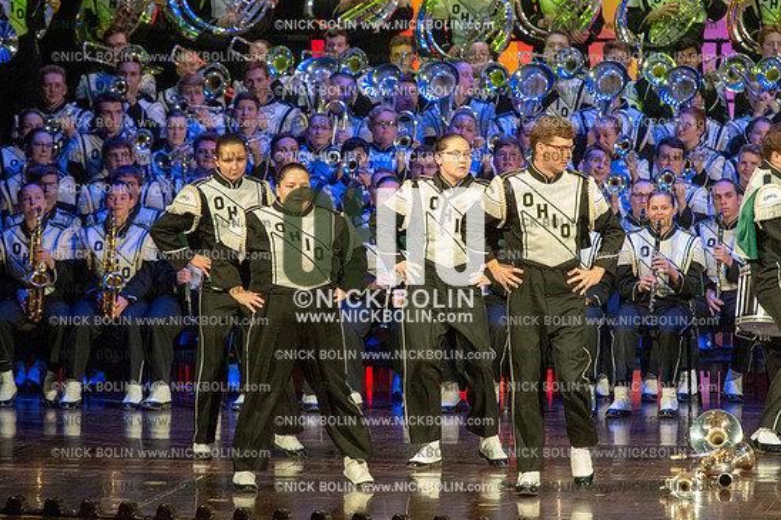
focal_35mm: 275
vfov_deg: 5.0
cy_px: 255
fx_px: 5964
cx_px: 383
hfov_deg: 7.5
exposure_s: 1/200
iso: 8000
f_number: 5.6
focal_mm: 260
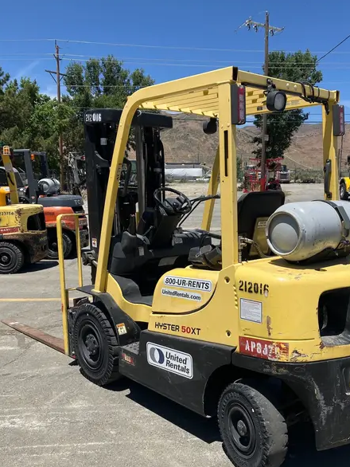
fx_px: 472
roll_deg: -3.1
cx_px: 218
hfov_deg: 40.5
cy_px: 263
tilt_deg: -8.9
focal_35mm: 35
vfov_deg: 52.5
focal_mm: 3.99
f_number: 1.8
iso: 32
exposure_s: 1/2208
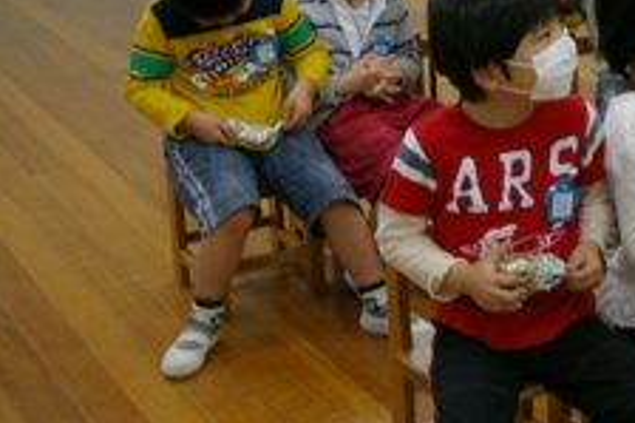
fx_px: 1655
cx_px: 558
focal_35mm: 94
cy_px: 126
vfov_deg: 14.5
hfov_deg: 21.3
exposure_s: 1/20
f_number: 4.5
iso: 400
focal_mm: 35
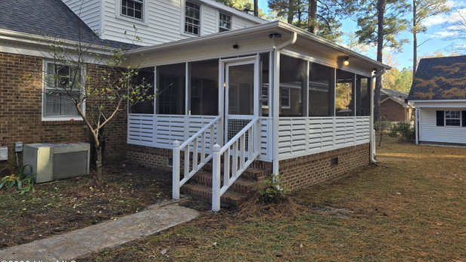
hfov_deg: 71.9
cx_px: 241
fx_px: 321
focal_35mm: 26
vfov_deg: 44.1
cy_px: 100
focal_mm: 5.4
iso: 25
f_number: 1.8
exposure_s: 1/341
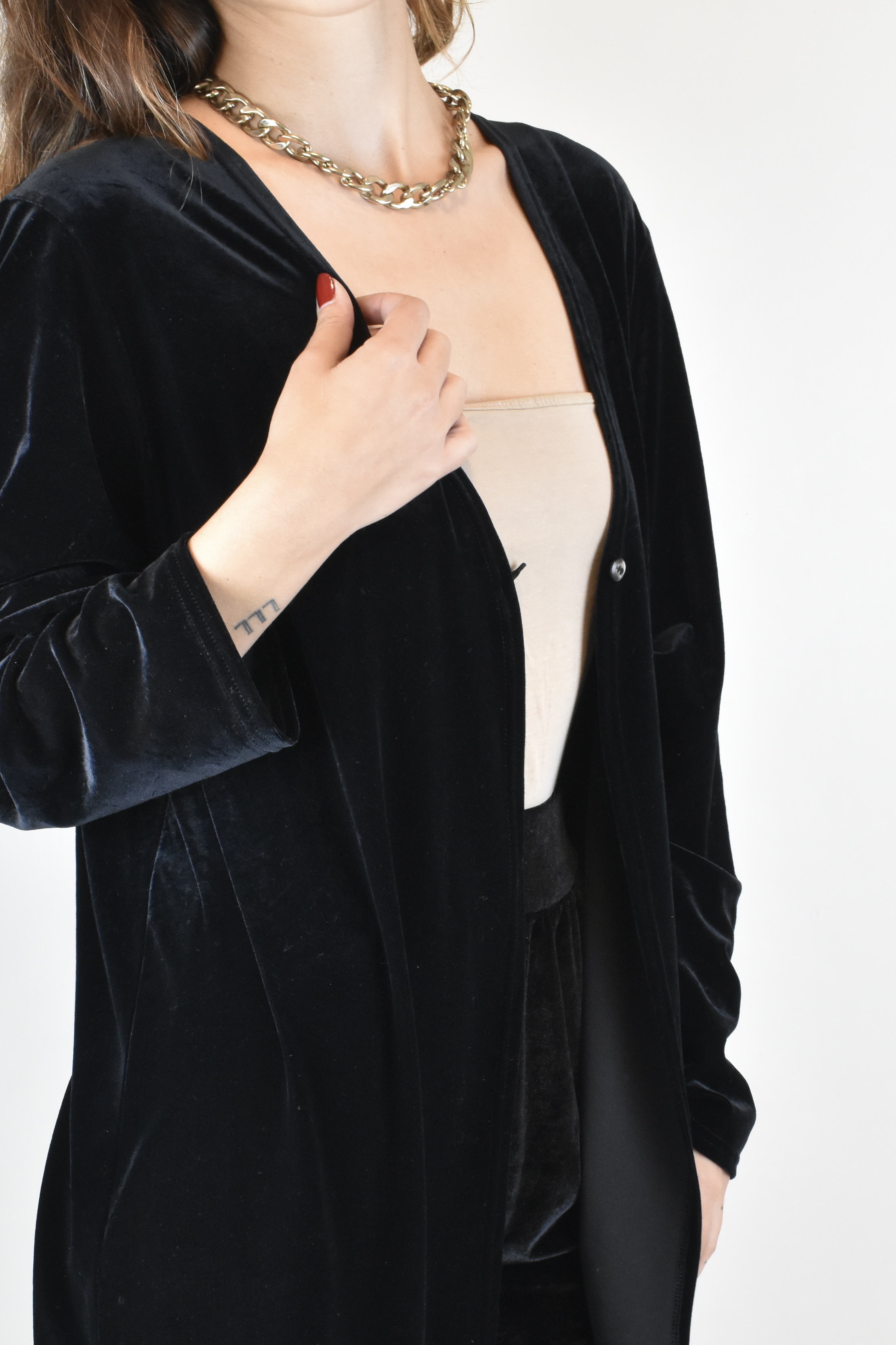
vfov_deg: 33.6
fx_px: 2203
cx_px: 359
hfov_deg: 23.0
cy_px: 901
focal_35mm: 59
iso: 1600
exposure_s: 1/30
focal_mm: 28
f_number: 13
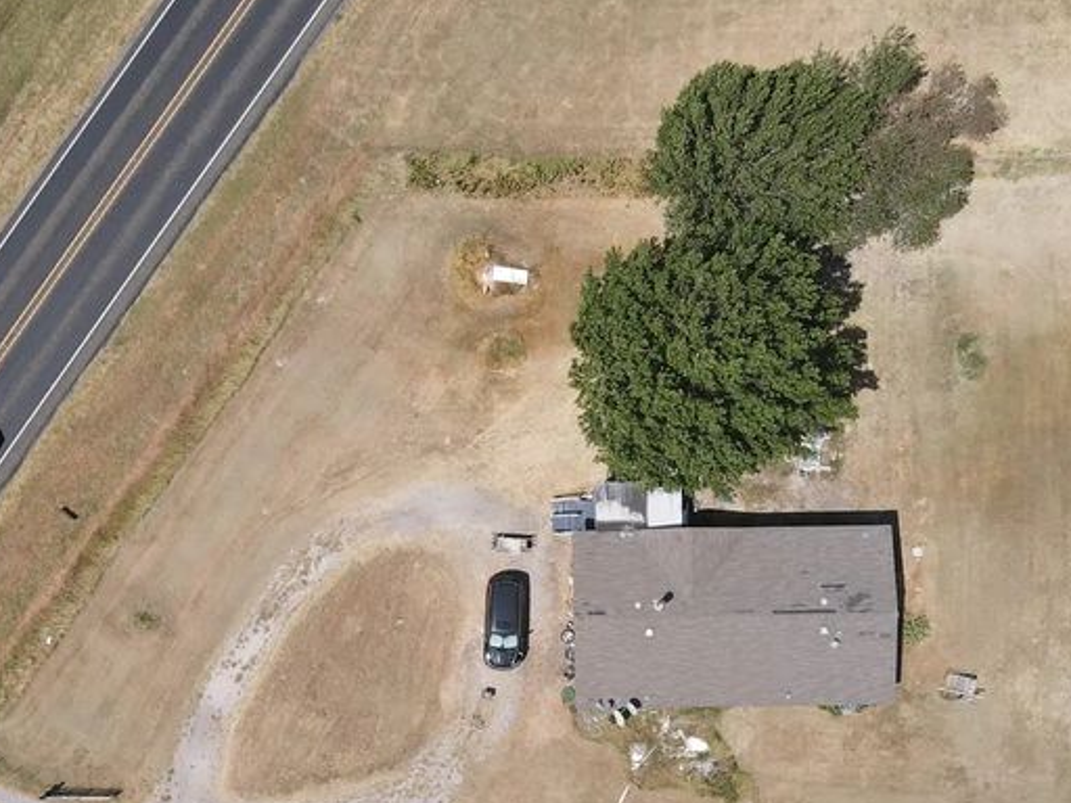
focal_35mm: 48
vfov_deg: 29.7
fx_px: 1485
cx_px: 475
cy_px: 615
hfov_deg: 39.6
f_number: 2.8
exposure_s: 1/725
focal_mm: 4.5
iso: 100
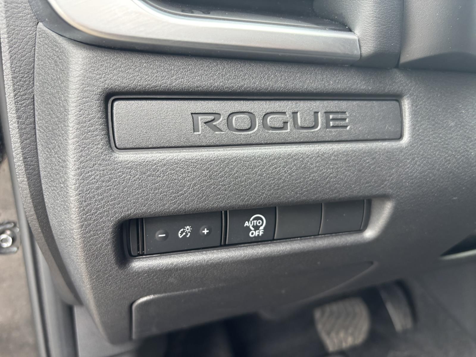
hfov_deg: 67.3
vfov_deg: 53.1
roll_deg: -1.5
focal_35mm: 26
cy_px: 178
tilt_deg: -16.2
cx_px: 238
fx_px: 358
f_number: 1.6
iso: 125
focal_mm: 5.96
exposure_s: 1/121
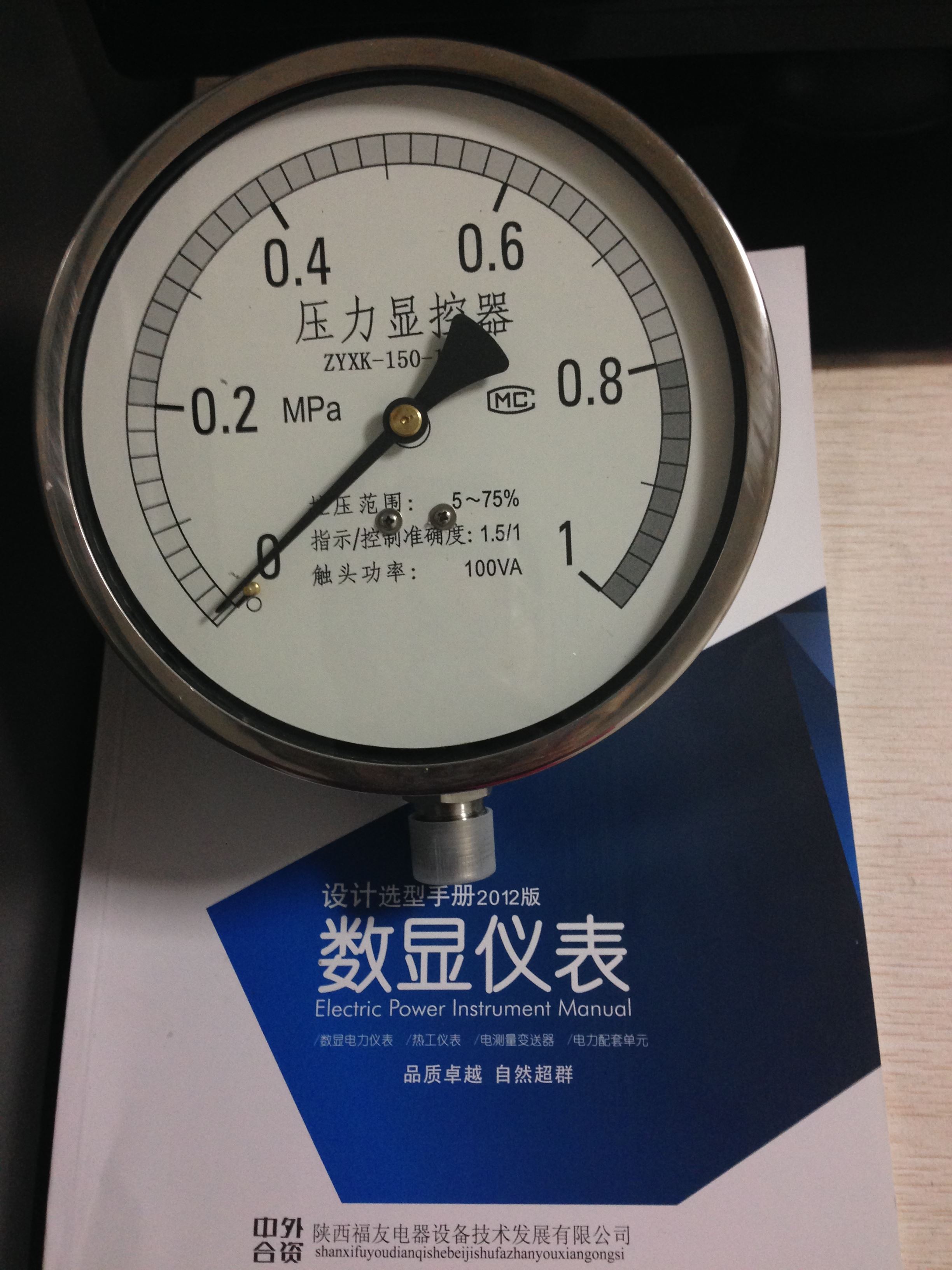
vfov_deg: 55.4
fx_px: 1210
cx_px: 476
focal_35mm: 33
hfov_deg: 42.9
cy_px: 635
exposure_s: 1/20
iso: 125
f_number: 2.4
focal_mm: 4.12
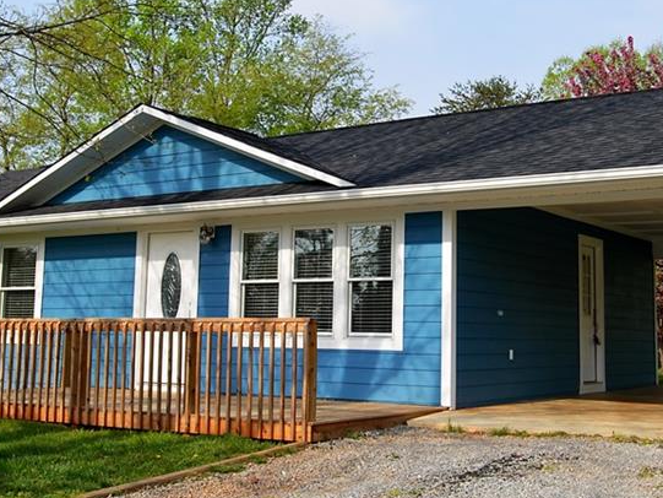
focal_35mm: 49
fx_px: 939
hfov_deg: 38.7
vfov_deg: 29.7
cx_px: 398
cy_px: 214
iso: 100
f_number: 8
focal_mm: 18
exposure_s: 1/250
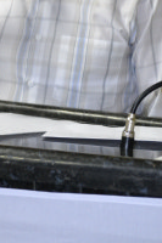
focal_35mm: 135
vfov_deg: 15.1
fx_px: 913
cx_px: 63
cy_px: 32
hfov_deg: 10.1
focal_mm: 36
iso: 2200
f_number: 5
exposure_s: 1/60
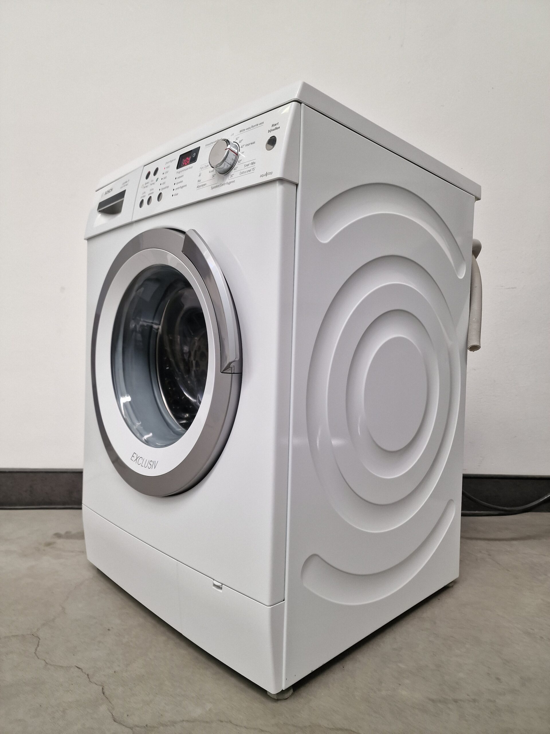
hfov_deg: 58.9
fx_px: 487
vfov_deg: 73.9
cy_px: 367
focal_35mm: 23
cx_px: 275
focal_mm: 6.4
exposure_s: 1/100
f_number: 1.8
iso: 80
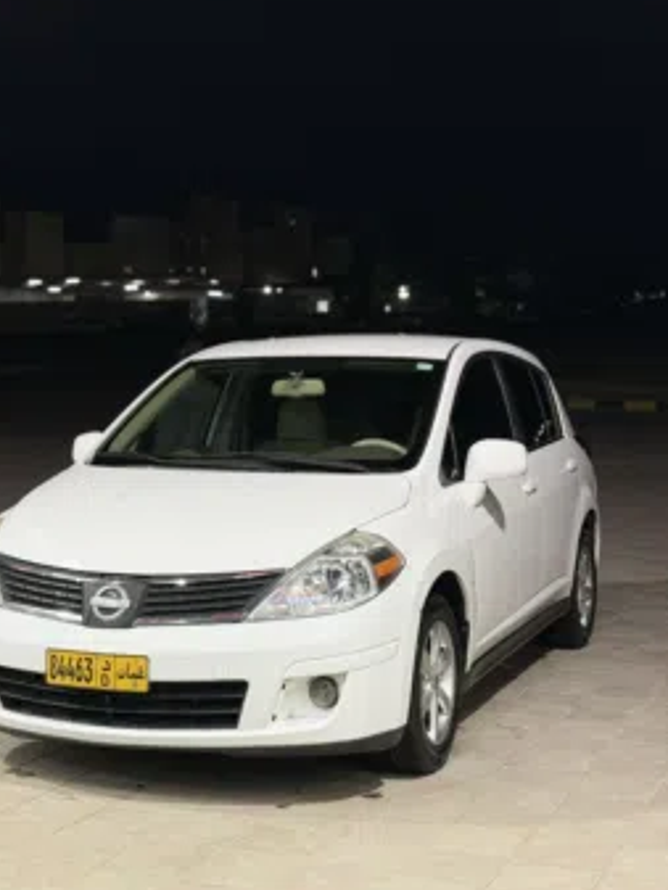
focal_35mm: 57
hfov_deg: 25.6
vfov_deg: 33.8
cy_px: 444
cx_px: 280
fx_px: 1466
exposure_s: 1/50
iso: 100
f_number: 1.78
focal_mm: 6.76
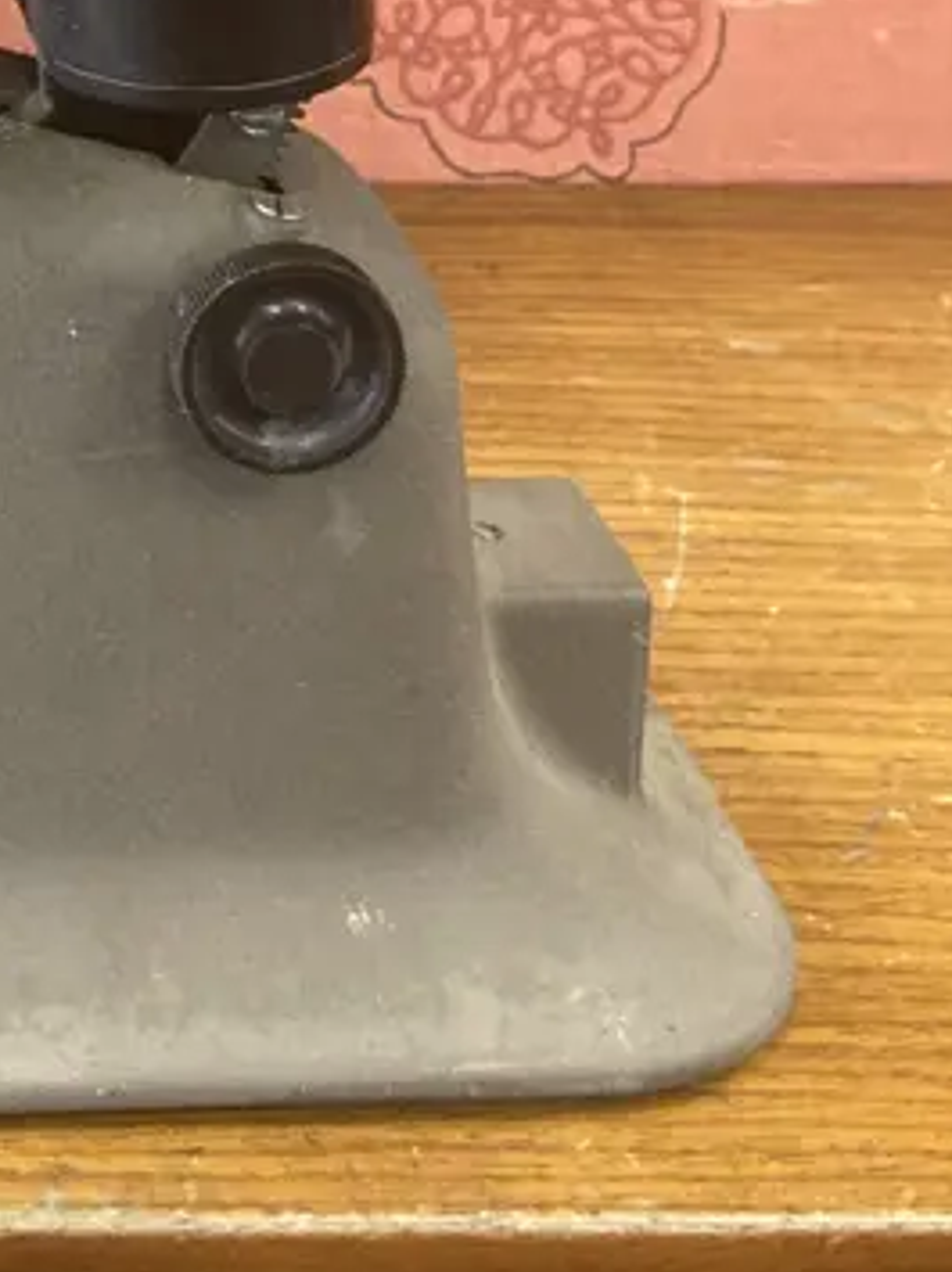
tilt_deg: -12.0
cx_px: -348
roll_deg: -0.4
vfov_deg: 22.0
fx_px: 2974
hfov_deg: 16.9
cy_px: -313
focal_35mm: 81
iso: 160
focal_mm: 3.99
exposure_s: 1/50
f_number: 1.8
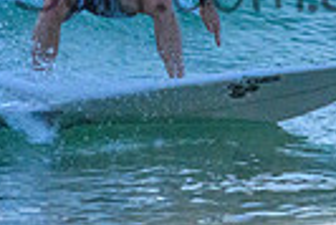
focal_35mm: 3496
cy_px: -47
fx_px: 32665
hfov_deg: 0.6
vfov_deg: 0.4
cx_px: 126
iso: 3200
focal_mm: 800
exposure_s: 1/2000
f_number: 11
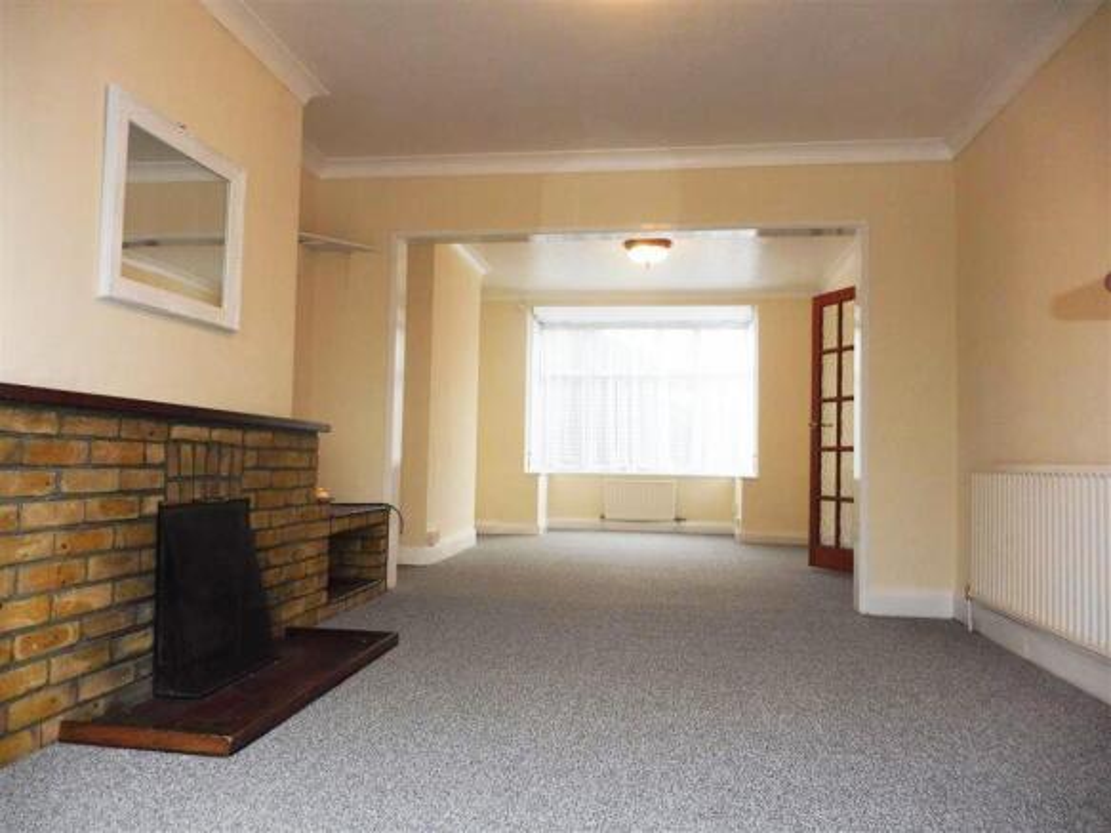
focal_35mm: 24
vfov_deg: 56.8
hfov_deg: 71.6
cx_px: 556
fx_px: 770
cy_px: 416
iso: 200
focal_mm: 4.3
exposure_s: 1/60
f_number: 3.3
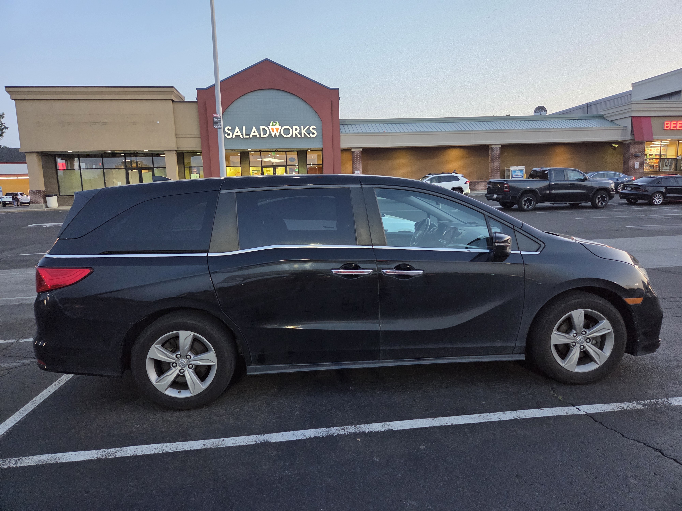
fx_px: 453
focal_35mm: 23
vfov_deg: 58.9
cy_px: 256
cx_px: 341
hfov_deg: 73.9
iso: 640
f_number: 1.8
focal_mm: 5.4
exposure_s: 1/120
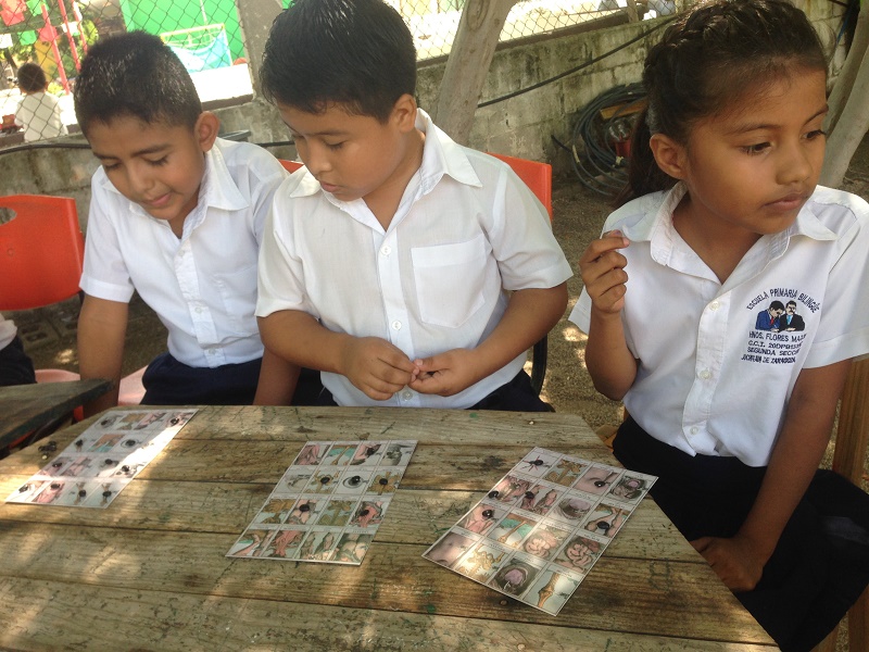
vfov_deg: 42.9
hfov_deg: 55.4
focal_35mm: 33
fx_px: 828
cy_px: 326
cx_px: 434
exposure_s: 1/120
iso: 50
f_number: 2.4
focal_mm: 4.12
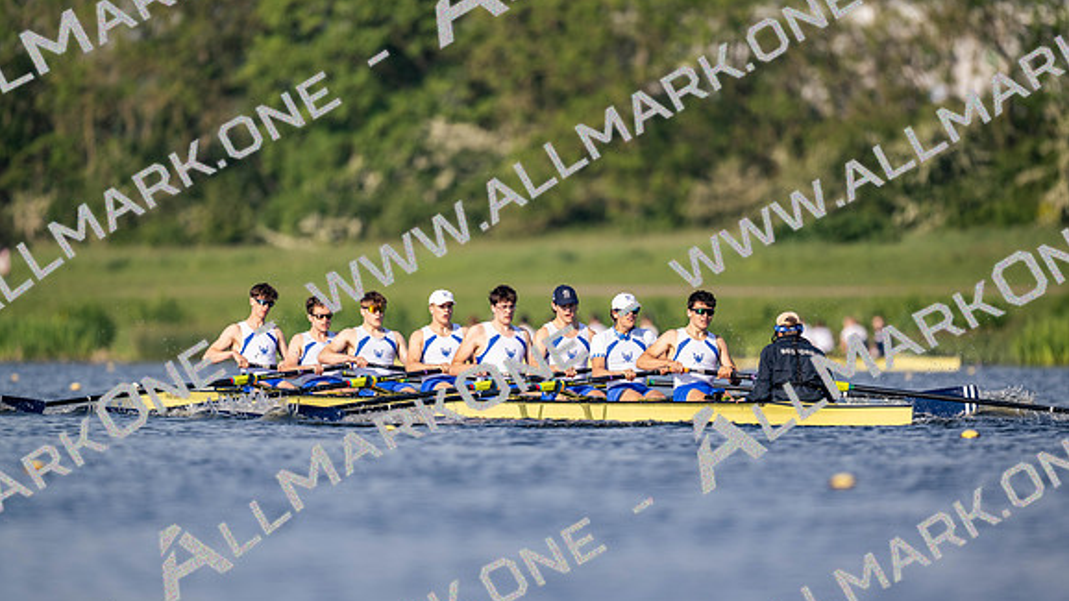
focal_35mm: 631
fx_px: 17884
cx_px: 534
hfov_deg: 3.4
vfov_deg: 1.9
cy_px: 319
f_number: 4
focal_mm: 600
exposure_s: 1/2500
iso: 250
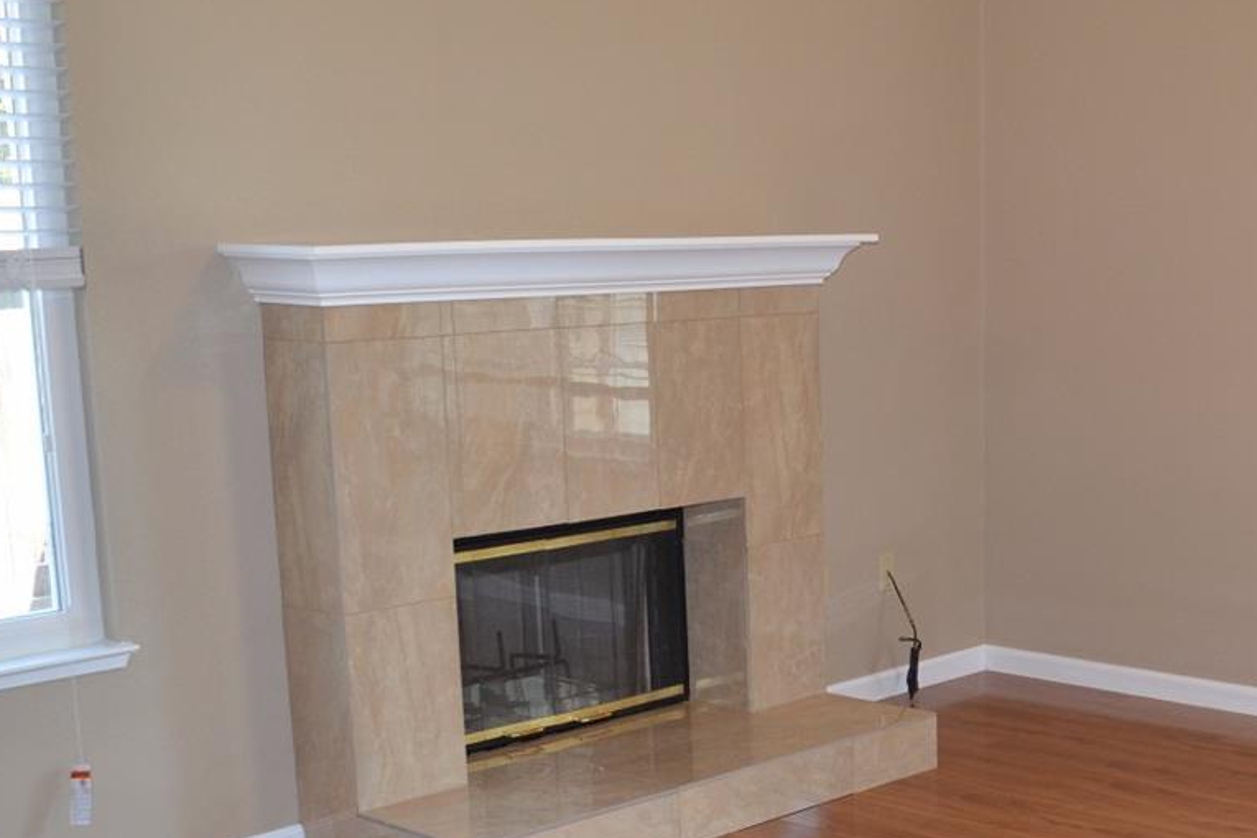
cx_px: 921
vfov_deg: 25.2
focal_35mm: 53
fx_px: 1850
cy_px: 629
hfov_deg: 36.8
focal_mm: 18
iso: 400
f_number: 4
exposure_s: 1/60
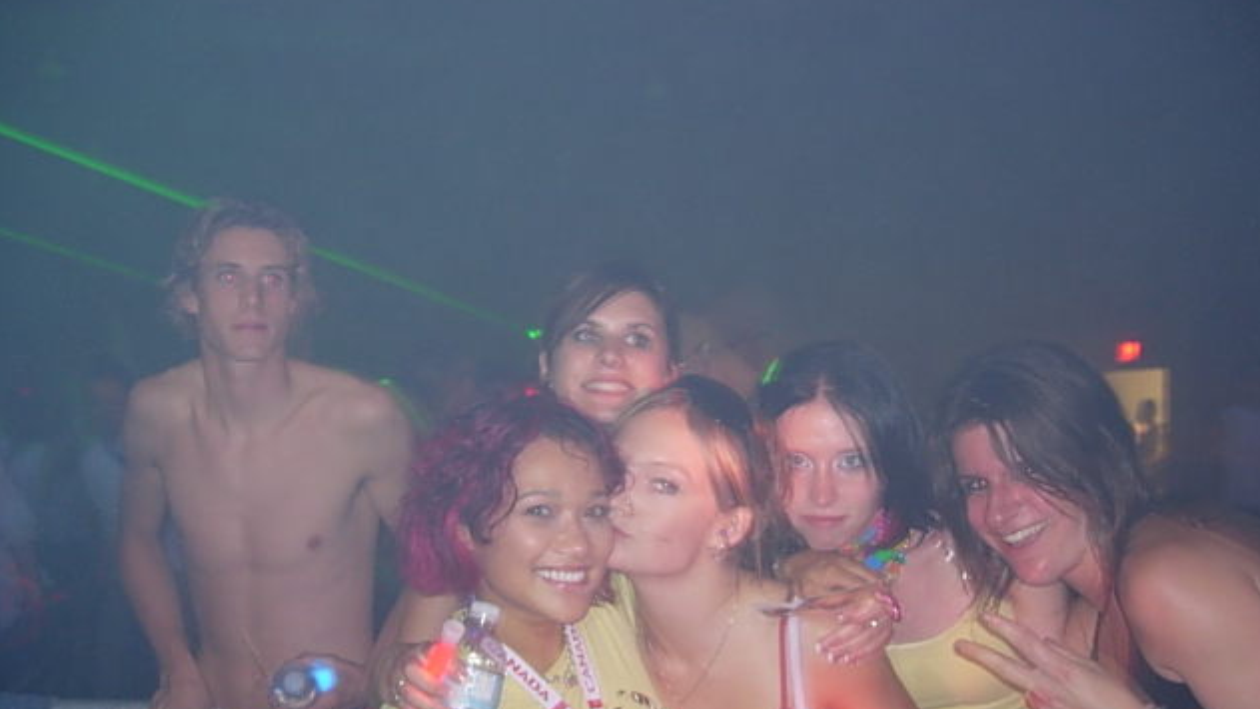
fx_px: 1403
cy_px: 467
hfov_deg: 48.4
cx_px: 635
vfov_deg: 28.2
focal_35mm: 42
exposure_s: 1
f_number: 2.8
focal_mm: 7.8
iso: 79
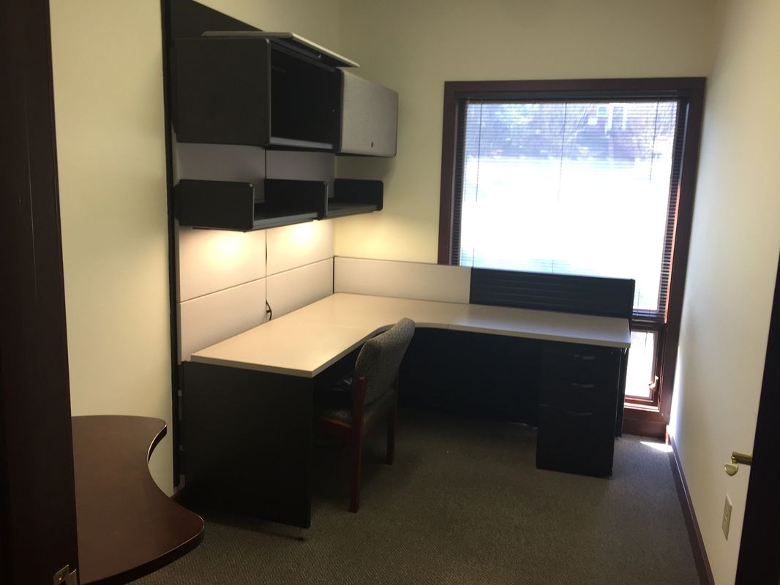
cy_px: 292
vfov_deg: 48.2
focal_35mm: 29
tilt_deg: -10.1
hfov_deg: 61.6
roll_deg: -1.3
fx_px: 654
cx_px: 390
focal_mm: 4.15
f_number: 2.2
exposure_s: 1/30
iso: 50
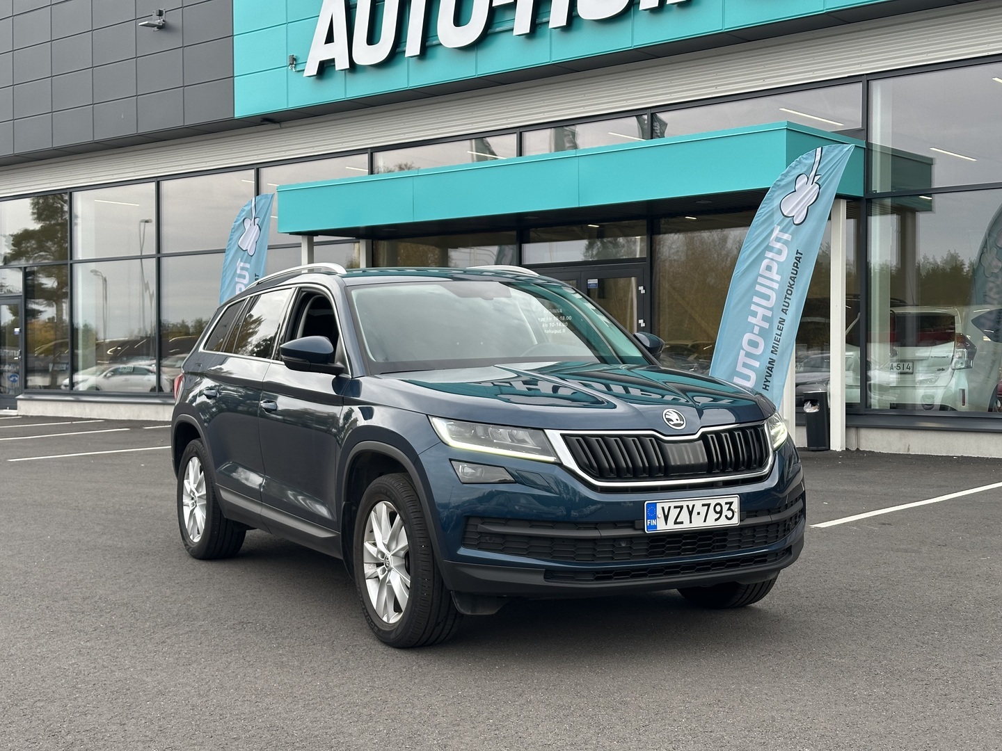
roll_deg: -0.4
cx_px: 501
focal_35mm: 48
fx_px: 1389
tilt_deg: +0.5
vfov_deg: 30.3
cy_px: 376
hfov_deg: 39.7
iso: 64
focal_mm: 6.86
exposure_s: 1/411
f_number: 1.78
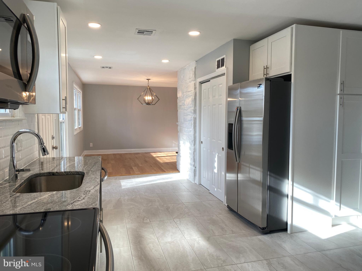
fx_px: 272
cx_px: 181
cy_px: 136
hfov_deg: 67.3
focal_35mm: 26
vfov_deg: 53.1
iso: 32
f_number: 1.8
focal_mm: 4.25
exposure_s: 1/120
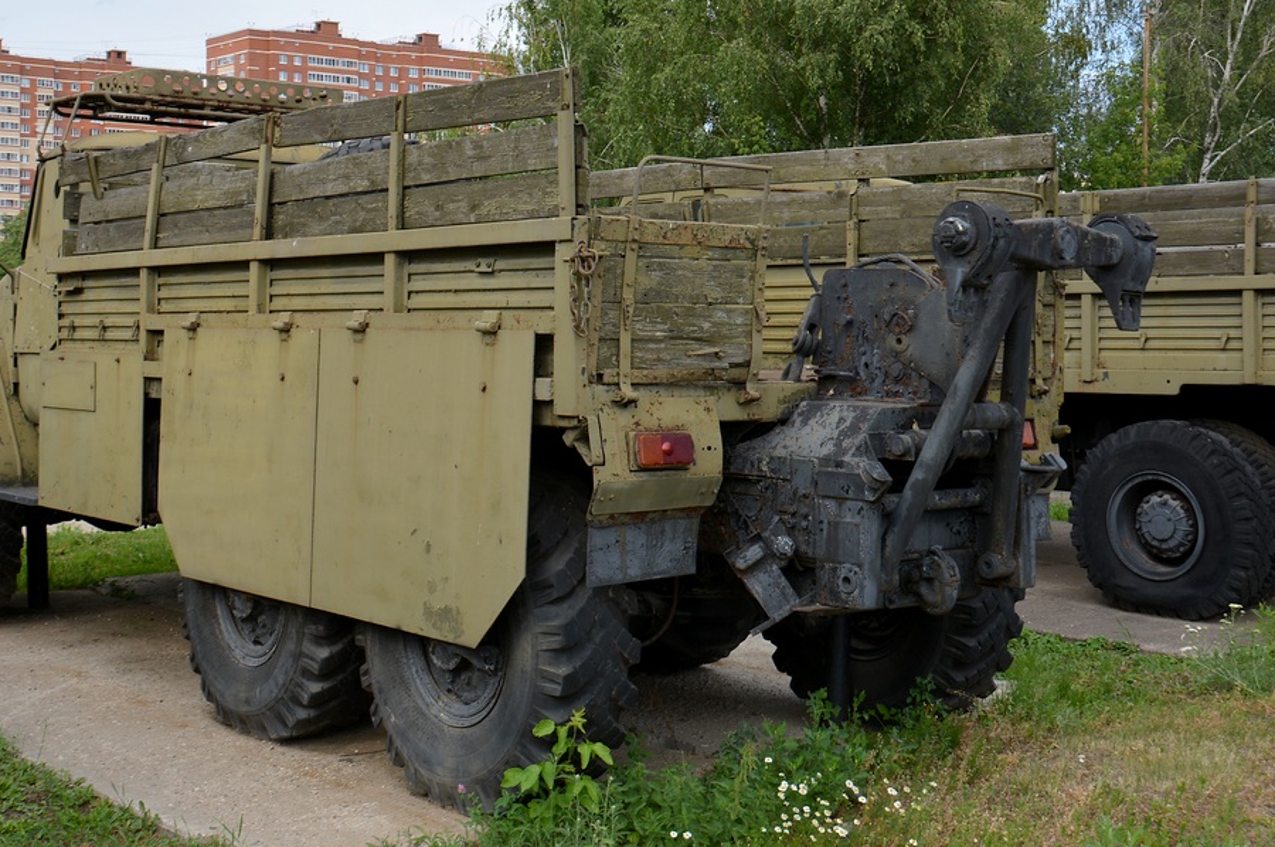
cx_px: 516
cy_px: 309
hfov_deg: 44.3
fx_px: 1557
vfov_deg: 30.3
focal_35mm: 44
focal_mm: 22
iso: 160
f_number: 8
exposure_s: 1/250
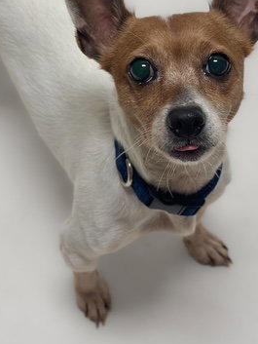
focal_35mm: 87
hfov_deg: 17.0
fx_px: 864
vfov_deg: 22.3
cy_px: 85
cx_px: 118
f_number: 1.8
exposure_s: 1/105
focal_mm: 6.86
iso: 125
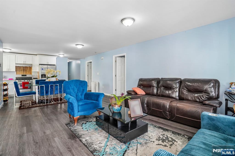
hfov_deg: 96.8
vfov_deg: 73.7
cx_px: 118
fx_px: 104
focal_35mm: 16
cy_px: 78
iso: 500
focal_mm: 16
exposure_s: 1/25
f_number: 8
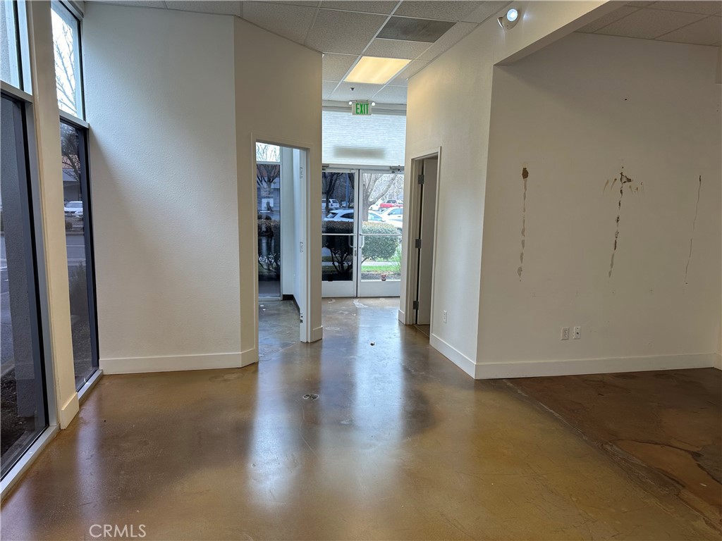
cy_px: 270
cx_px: 361
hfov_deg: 71.6
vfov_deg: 56.8
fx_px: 501
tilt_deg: -7.4
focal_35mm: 24
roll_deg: -2.0
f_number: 1.78
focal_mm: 6.86
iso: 80
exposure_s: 1/120
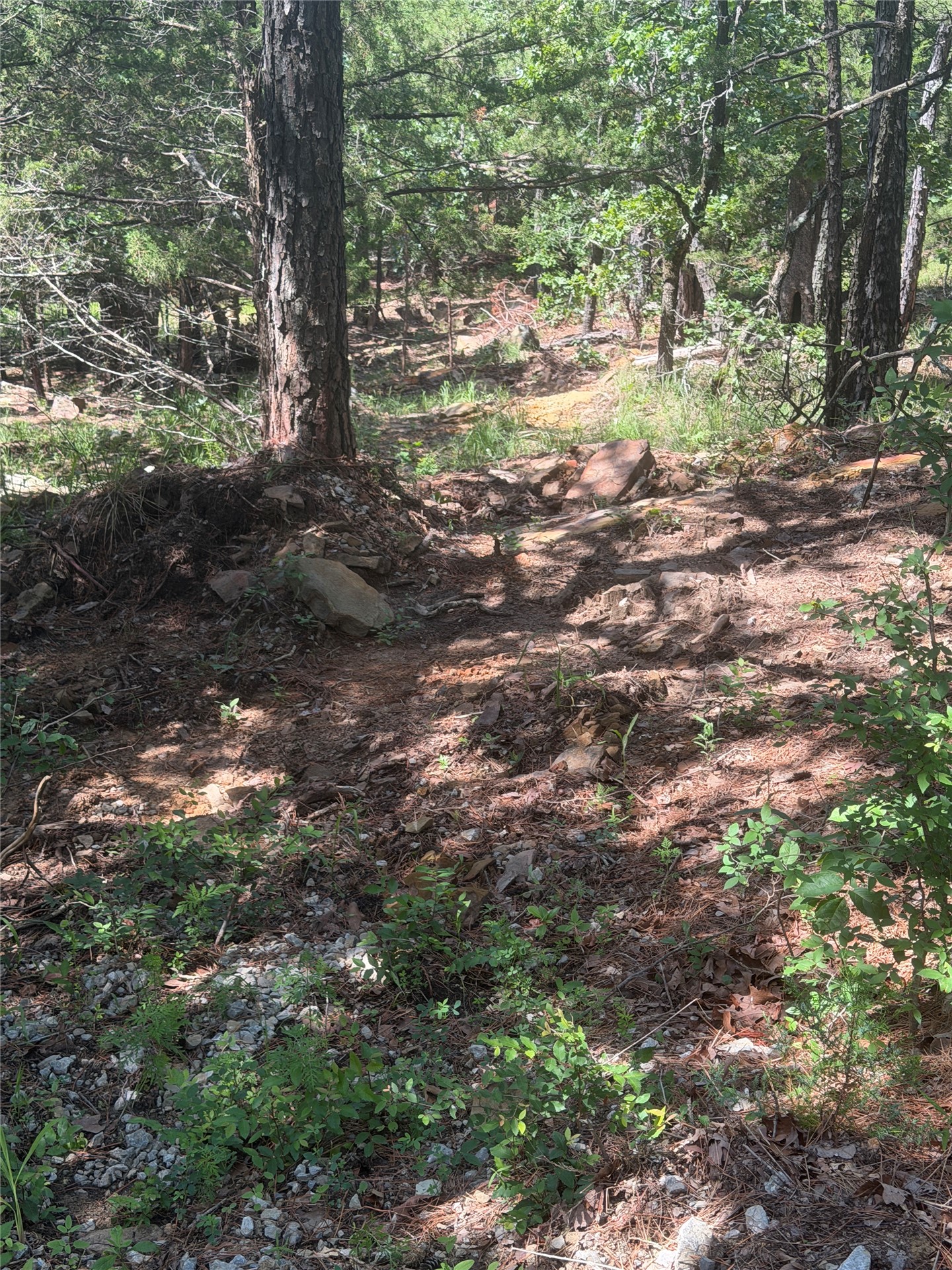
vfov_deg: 39.7
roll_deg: -1.4
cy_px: 635
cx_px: 476
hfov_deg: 30.3
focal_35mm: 48
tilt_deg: -24.3
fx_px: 1760
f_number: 1.78
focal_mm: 6.76
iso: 64
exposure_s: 1/499
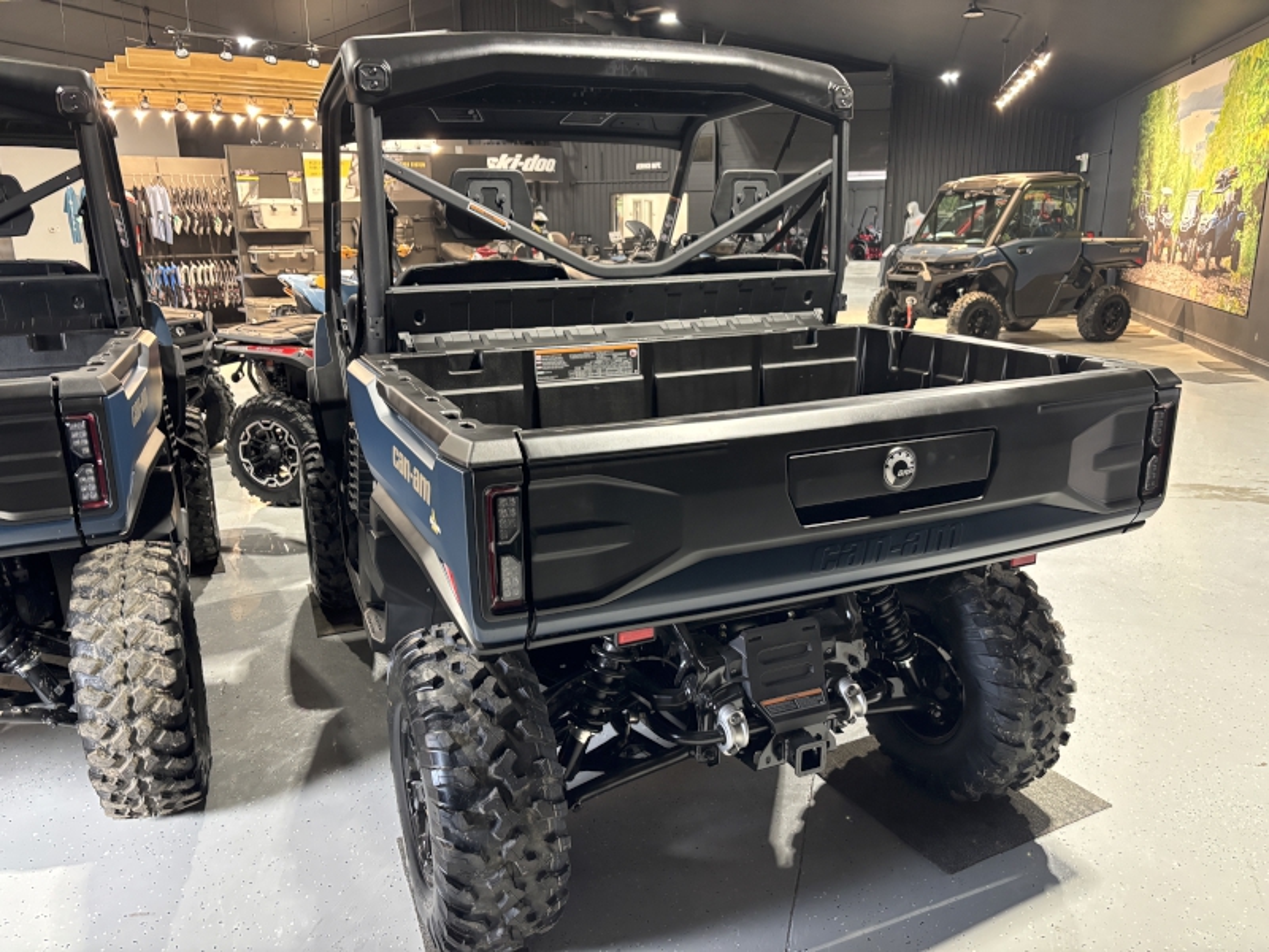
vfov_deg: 53.1
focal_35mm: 26
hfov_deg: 67.3
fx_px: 953
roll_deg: -0.1
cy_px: 476
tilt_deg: -16.4
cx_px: 634
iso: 640
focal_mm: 5.96
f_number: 1.6
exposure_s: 1/40
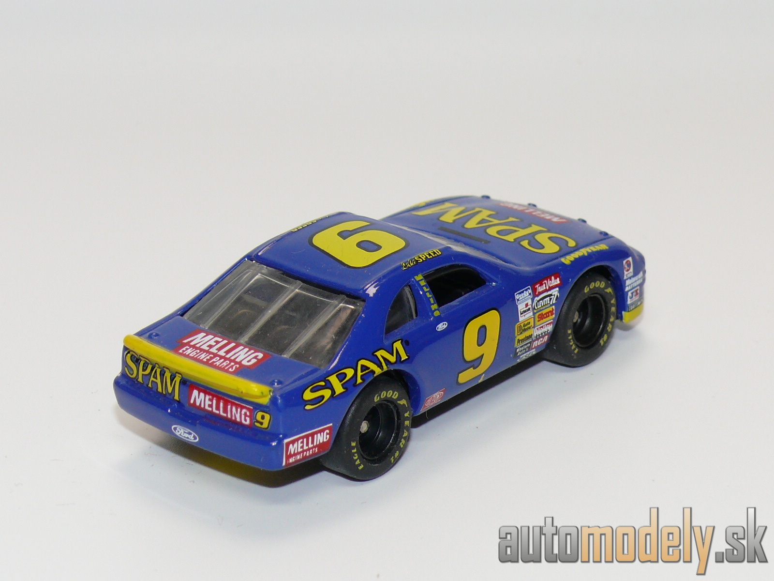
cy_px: 290
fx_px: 2504
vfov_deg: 13.2
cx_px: 387
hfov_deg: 17.6
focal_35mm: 112
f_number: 4
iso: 100
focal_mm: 14.2
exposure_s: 1/30
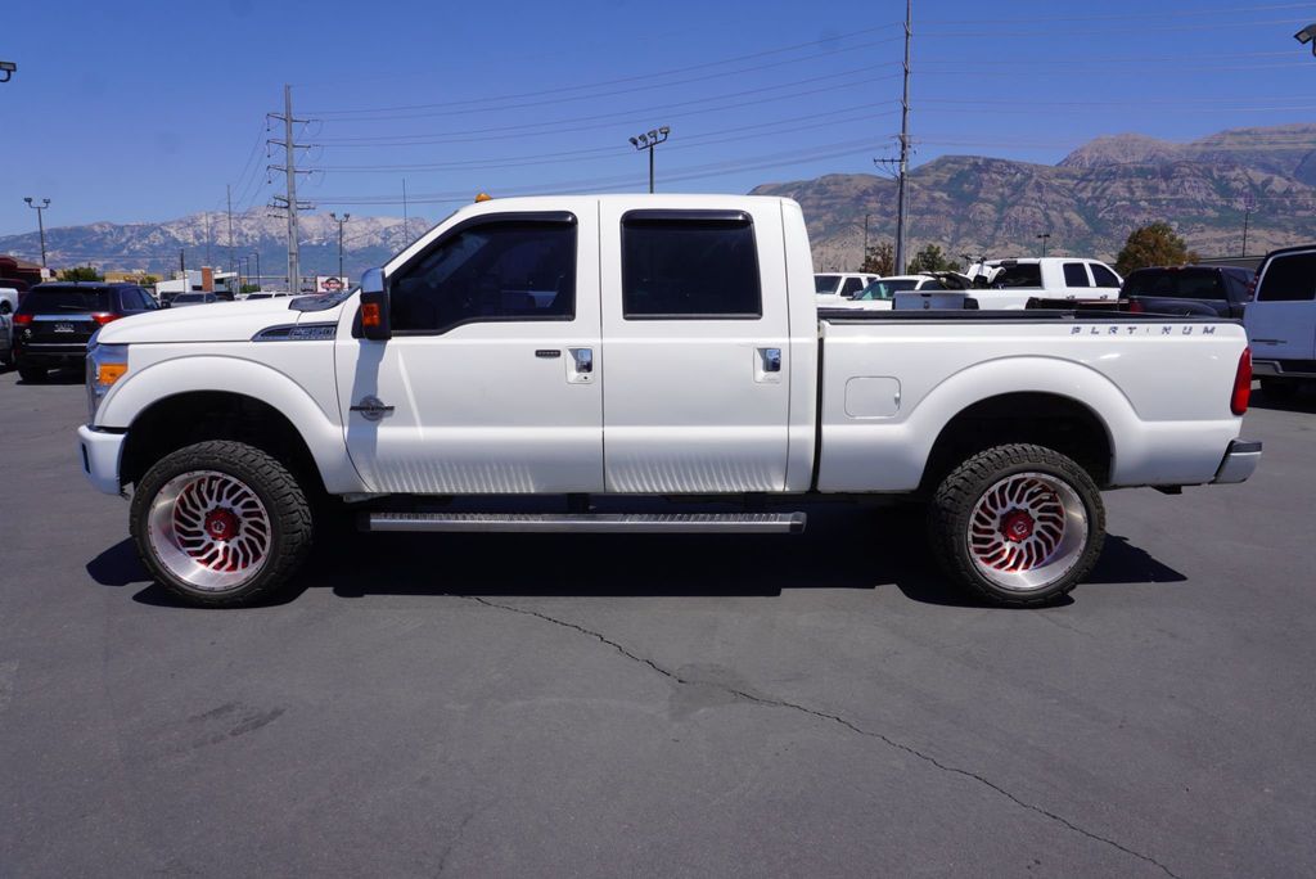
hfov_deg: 73.7
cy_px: 440
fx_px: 878
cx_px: 658
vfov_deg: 53.2
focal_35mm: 24
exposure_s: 1/250
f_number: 10
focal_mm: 16
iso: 100
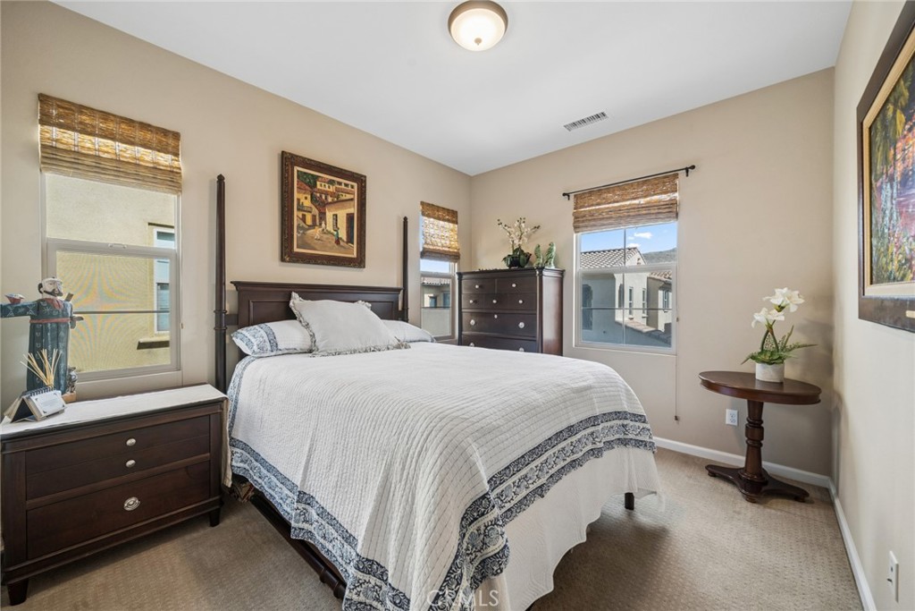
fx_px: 330
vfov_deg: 85.4
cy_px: 306
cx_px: 458
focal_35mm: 13
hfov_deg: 108.3
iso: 400
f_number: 8
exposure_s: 1/40
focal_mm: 13
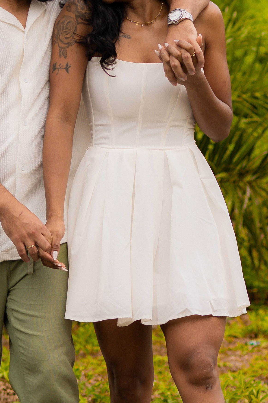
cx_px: 103
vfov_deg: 7.3
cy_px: 73
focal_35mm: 282
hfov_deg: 4.9
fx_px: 3149
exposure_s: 1/320
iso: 200
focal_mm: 85
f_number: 3.2
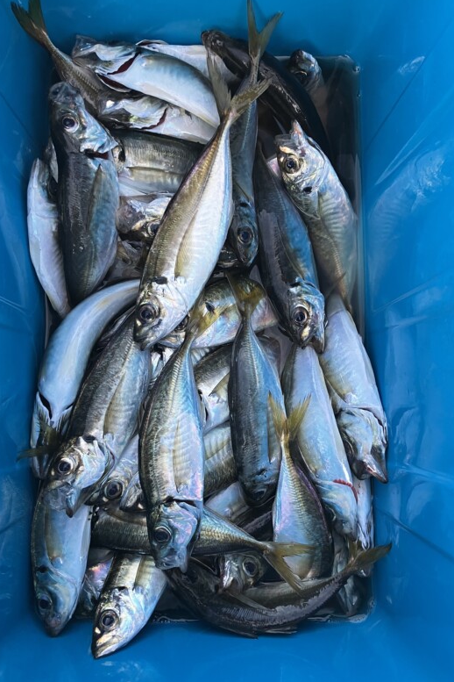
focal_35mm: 30
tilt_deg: -83.8
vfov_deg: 61.9
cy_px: 347
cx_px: 213
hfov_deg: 43.6
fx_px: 567
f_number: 1.8
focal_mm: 3.99
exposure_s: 1/91
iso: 80
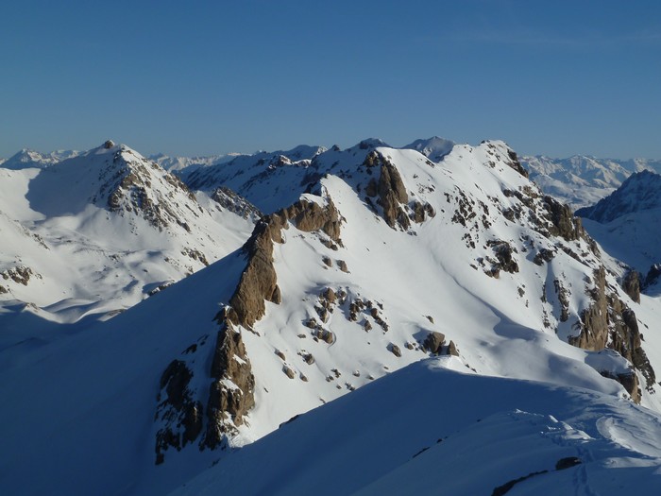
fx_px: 1050
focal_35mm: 55
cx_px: 330
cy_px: 248
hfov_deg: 34.9
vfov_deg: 26.6
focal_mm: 9.1
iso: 80
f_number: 5.6
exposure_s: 1/640
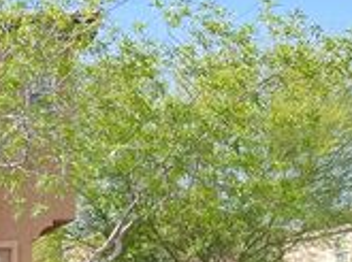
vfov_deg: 17.6
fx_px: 802
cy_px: 325
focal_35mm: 79
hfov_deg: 21.4
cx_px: -151
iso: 32
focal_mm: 5.1
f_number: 1.6
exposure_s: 1/365
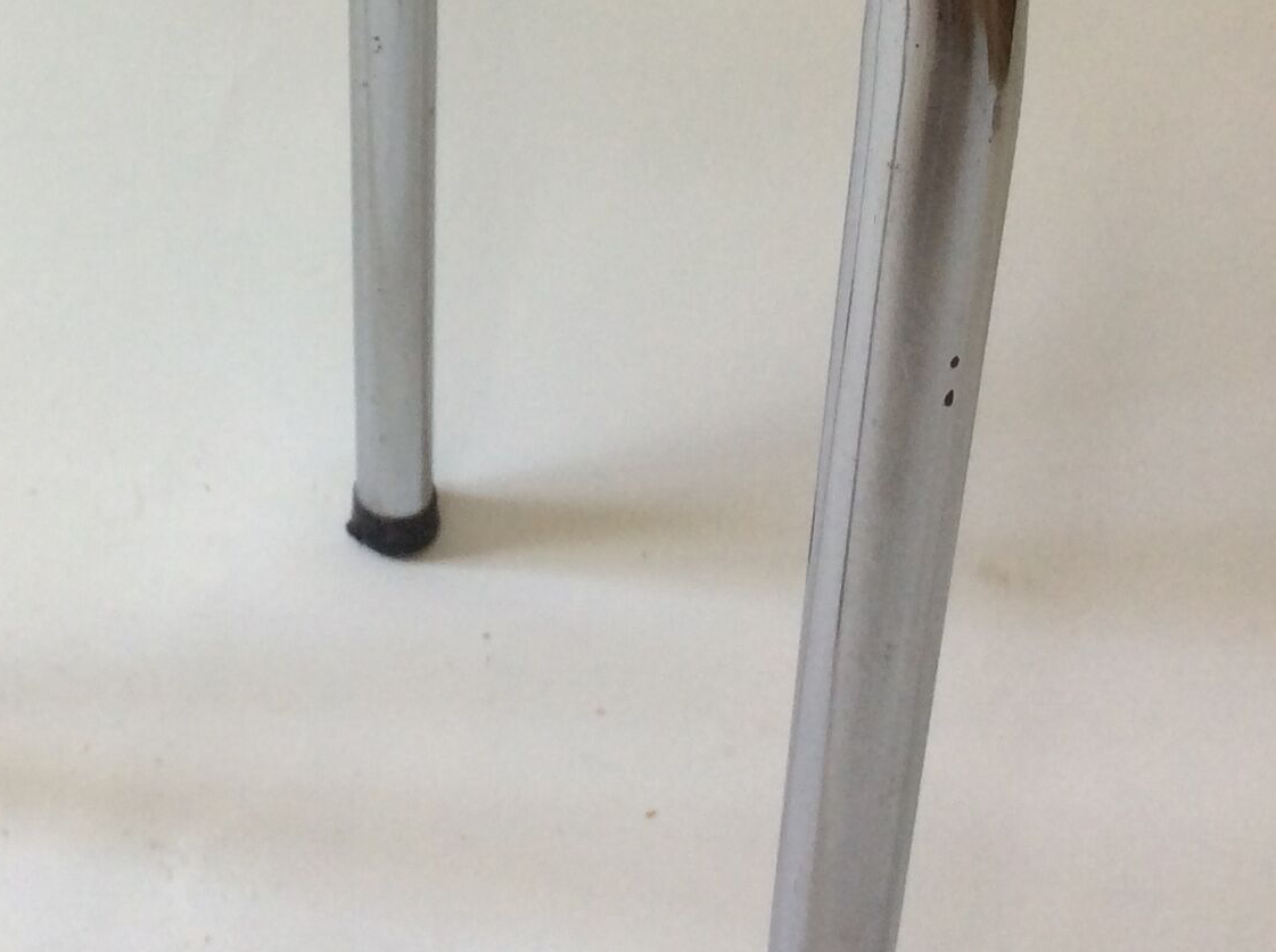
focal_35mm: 74
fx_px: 2723
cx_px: 77
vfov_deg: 19.4
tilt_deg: -37.9
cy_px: 44
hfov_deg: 25.4
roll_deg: +3.4
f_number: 2.4
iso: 40
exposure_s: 1/50
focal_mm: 3.3
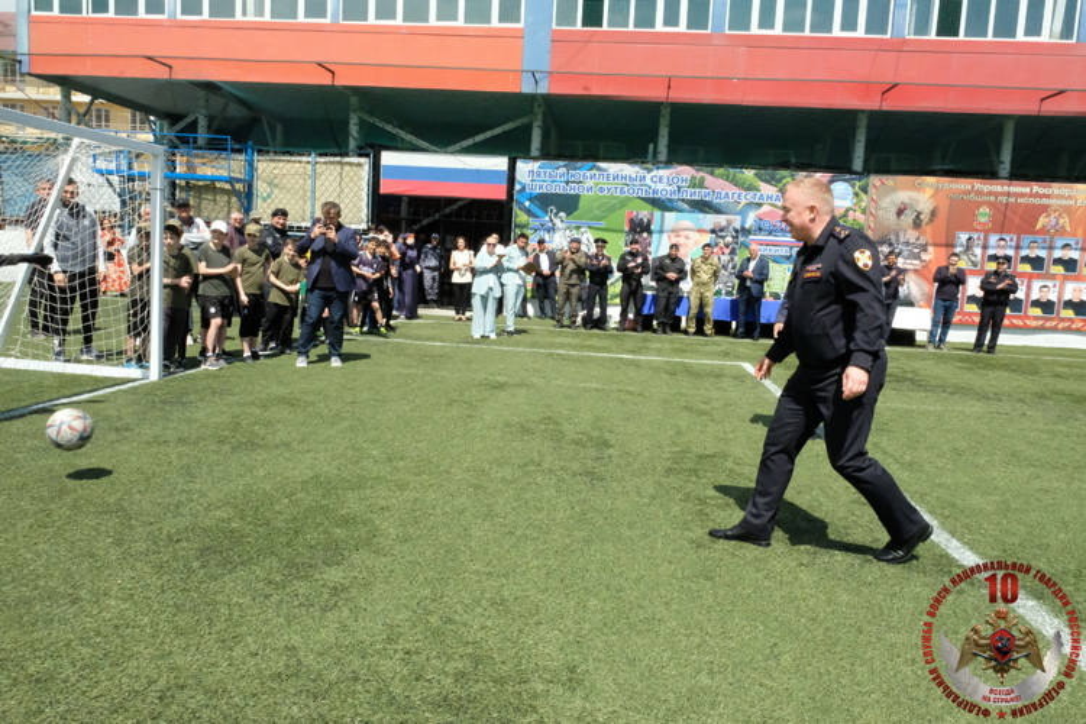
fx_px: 814
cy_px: 362
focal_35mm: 27
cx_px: 543
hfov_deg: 67.4
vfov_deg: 47.9
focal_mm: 18
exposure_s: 1/1600
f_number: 20
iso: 8000
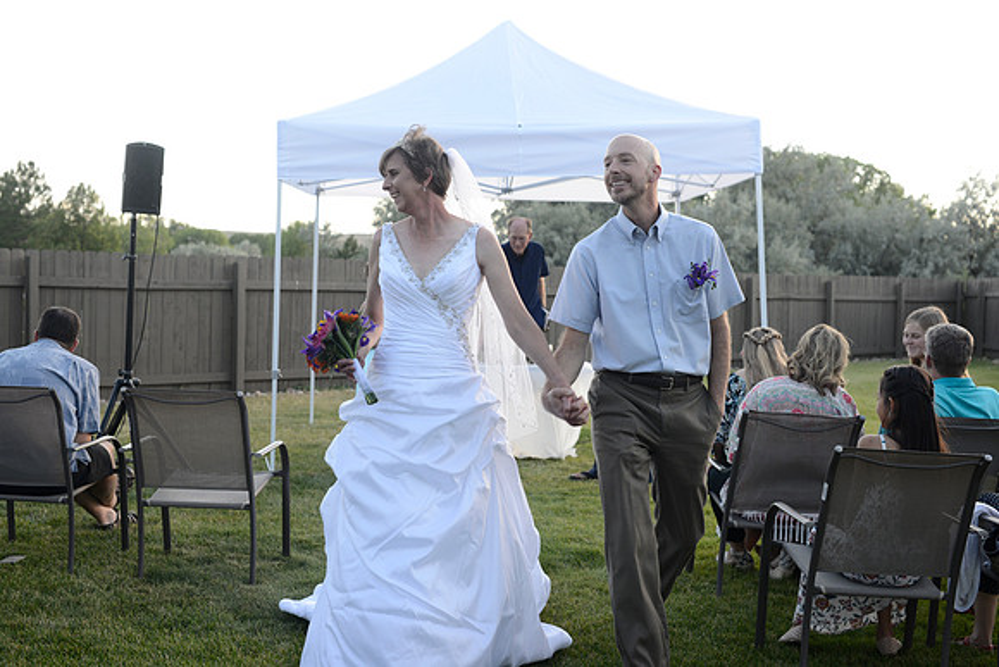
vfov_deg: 27.0
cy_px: 334
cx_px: 500
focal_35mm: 50
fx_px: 1388
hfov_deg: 39.6
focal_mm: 50
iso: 400
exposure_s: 1/250
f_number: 5
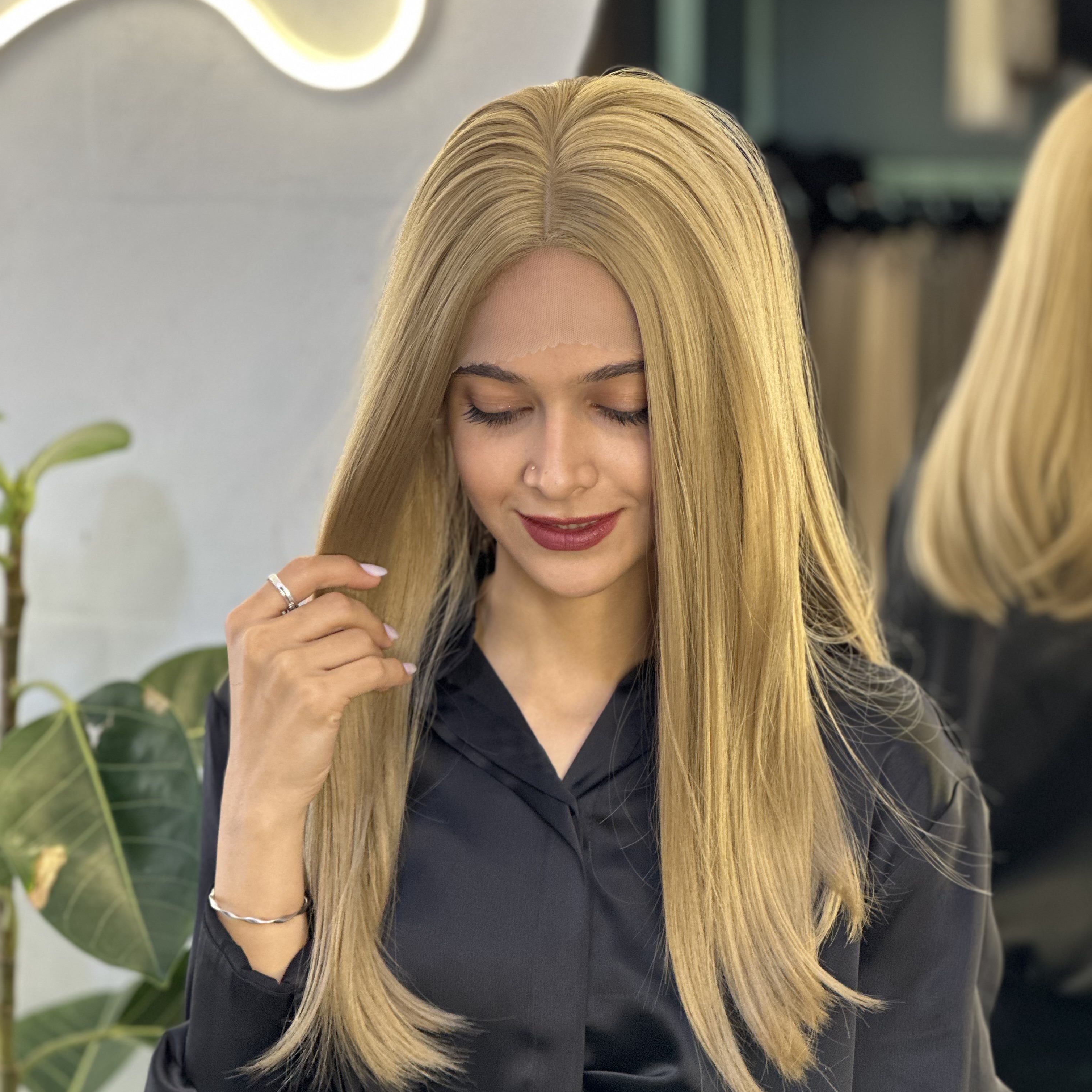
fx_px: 3248
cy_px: 609
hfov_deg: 19.1
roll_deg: +0.6
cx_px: 546
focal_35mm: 91
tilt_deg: -8.5
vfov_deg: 19.1
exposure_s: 1/33
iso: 125
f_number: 2.8
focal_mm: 9
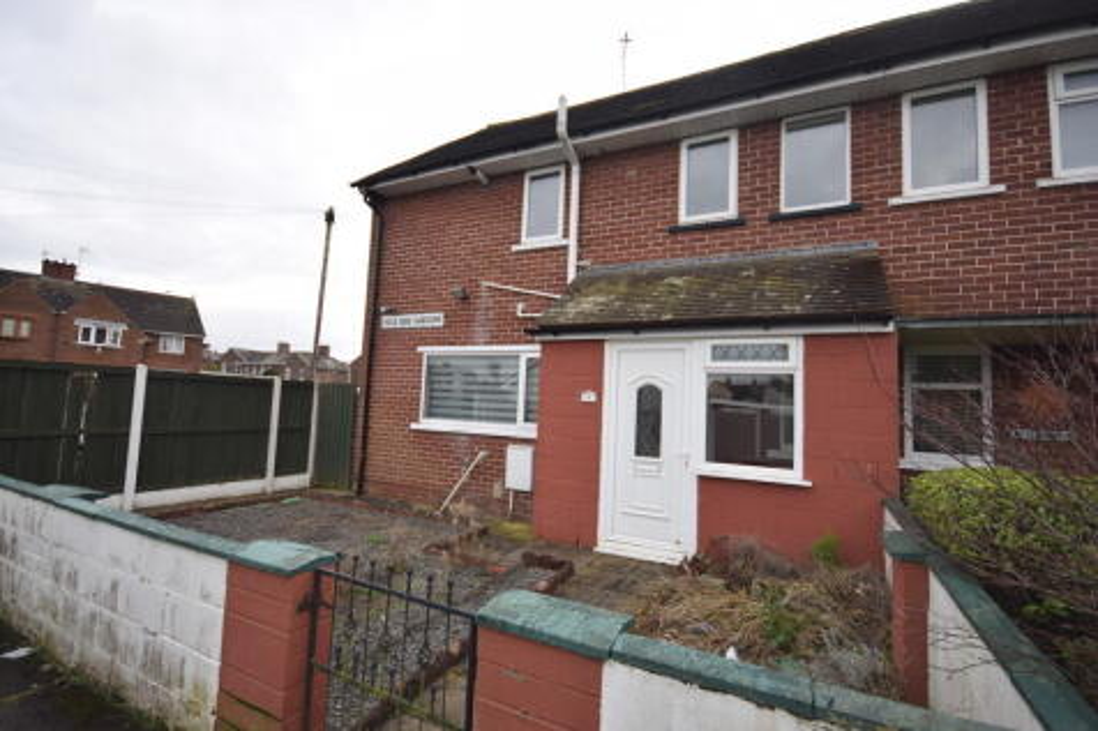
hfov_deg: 95.0
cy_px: 366
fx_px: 503
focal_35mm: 16
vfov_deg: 72.0
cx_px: 549
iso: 100
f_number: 4.5
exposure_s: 1/80
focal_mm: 11
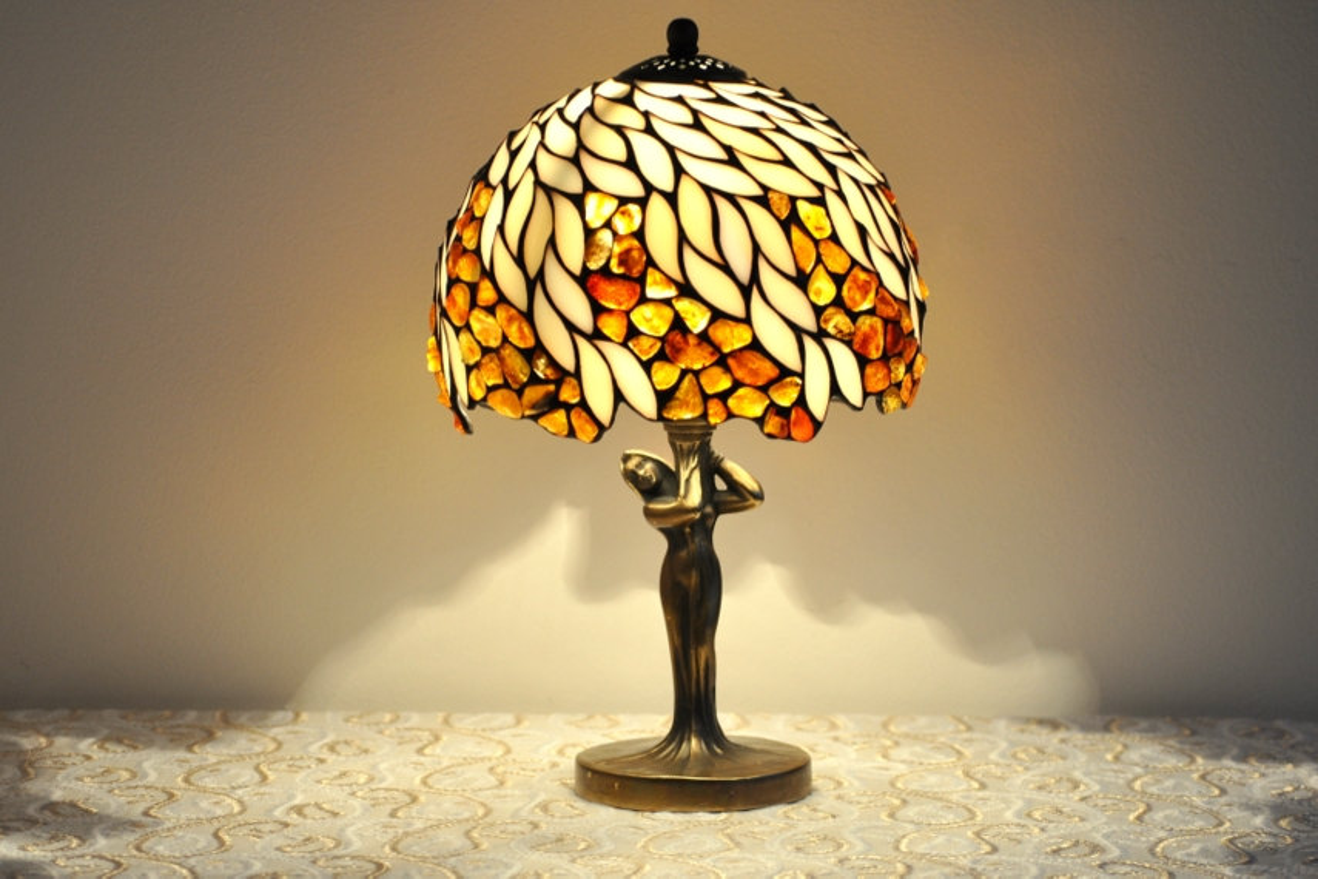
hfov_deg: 20.9
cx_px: 659
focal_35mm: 98
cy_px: 440
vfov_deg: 14.0
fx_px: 3569
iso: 400
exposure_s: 1/60
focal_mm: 65
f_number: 4.2
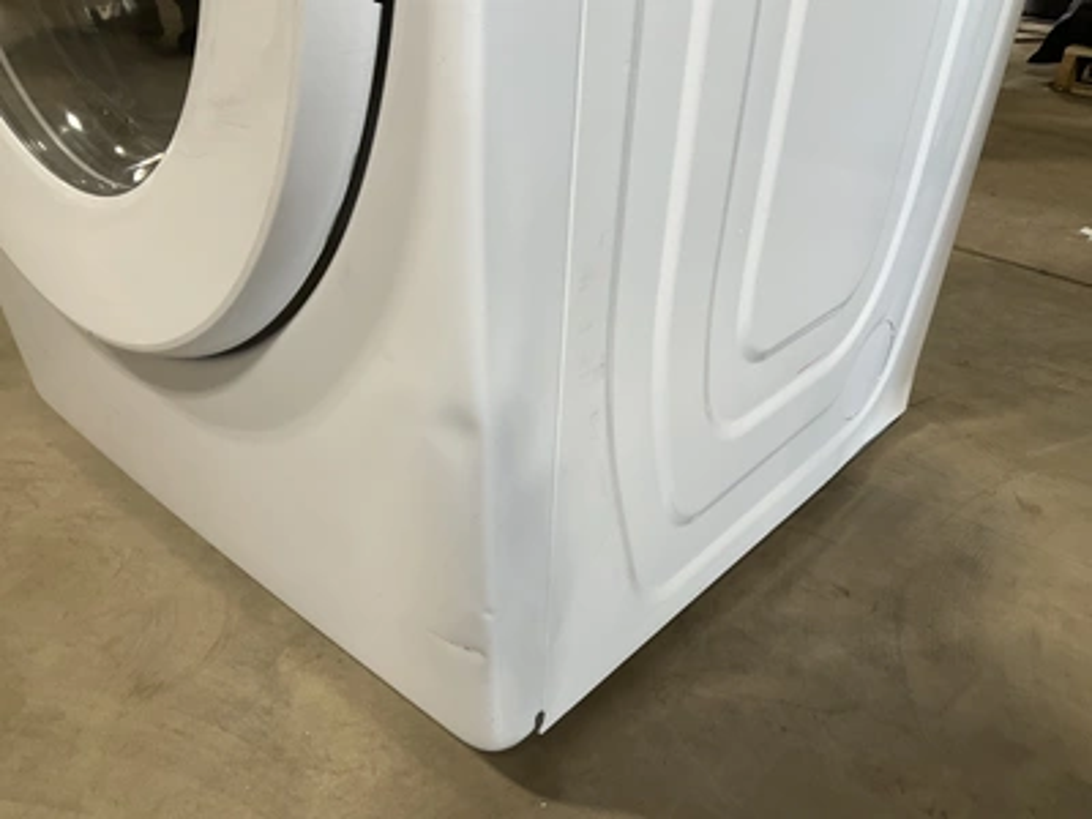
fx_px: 915
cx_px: 546
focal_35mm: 29
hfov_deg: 61.7
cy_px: 410
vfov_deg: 48.2
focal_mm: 3
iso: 64
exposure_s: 1/60
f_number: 1.8
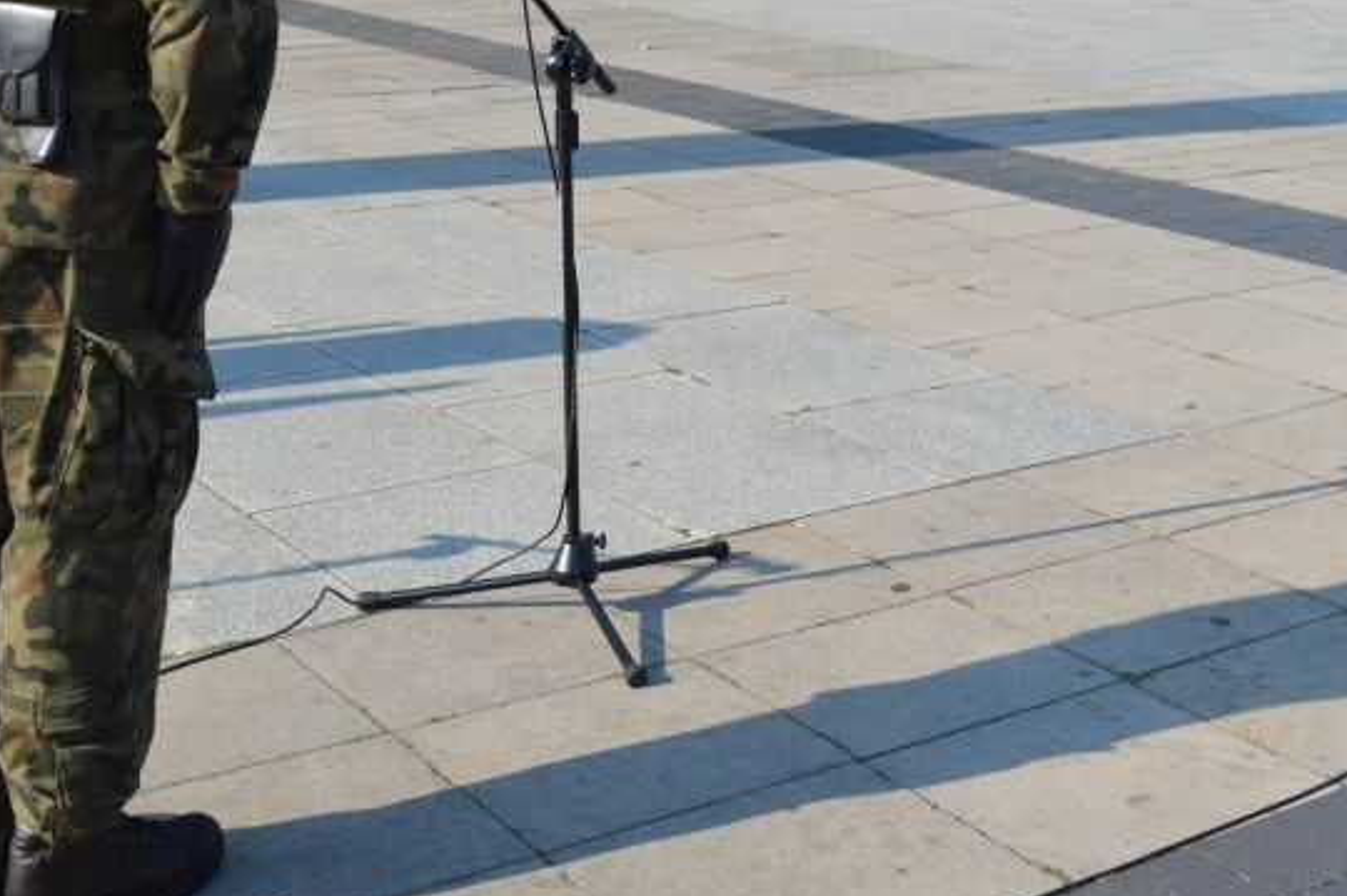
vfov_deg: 21.7
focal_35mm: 60
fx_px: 2243
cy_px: -12
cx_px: 1190
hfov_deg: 32.0
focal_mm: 18
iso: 400
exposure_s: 1/1600
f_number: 5.6
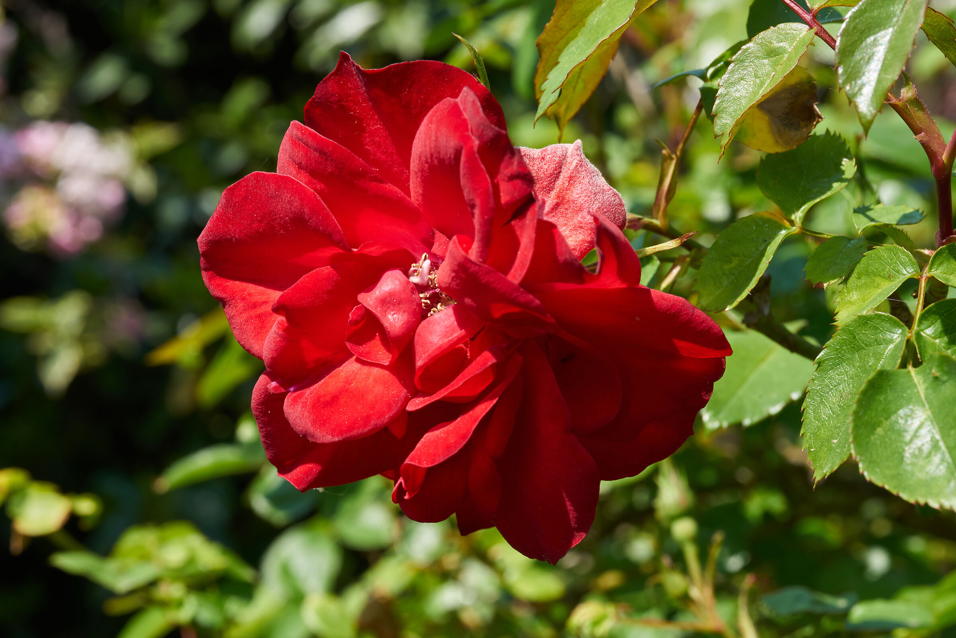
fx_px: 1859
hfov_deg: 28.8
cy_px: 319
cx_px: 478
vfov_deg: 19.5
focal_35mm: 70
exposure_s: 1/100
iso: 400
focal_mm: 70
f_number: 16
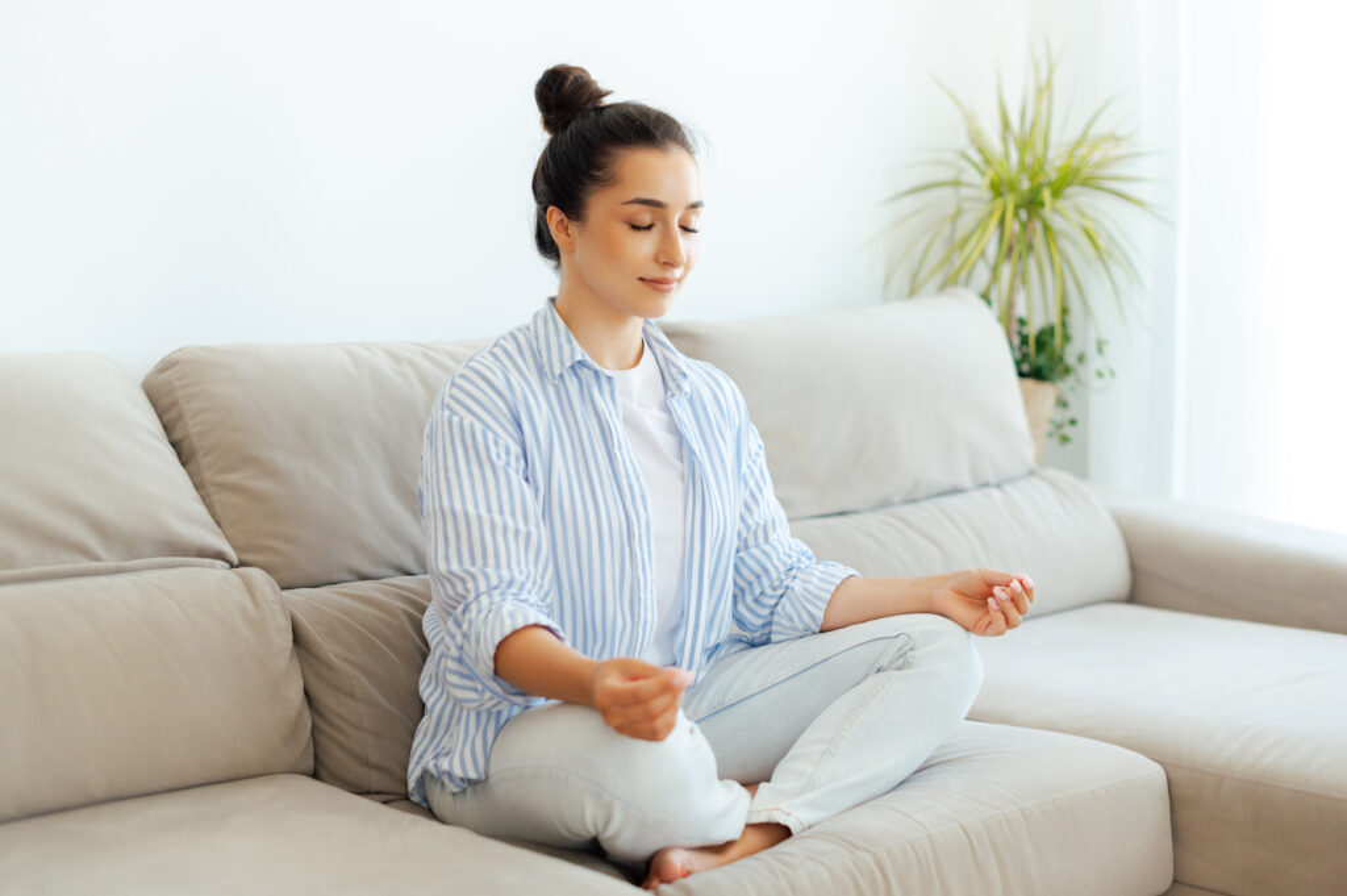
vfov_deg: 26.9
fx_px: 1869
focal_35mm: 50
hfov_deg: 39.6
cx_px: 674
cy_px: 448
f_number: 2.2
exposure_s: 1/400
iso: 800
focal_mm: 50
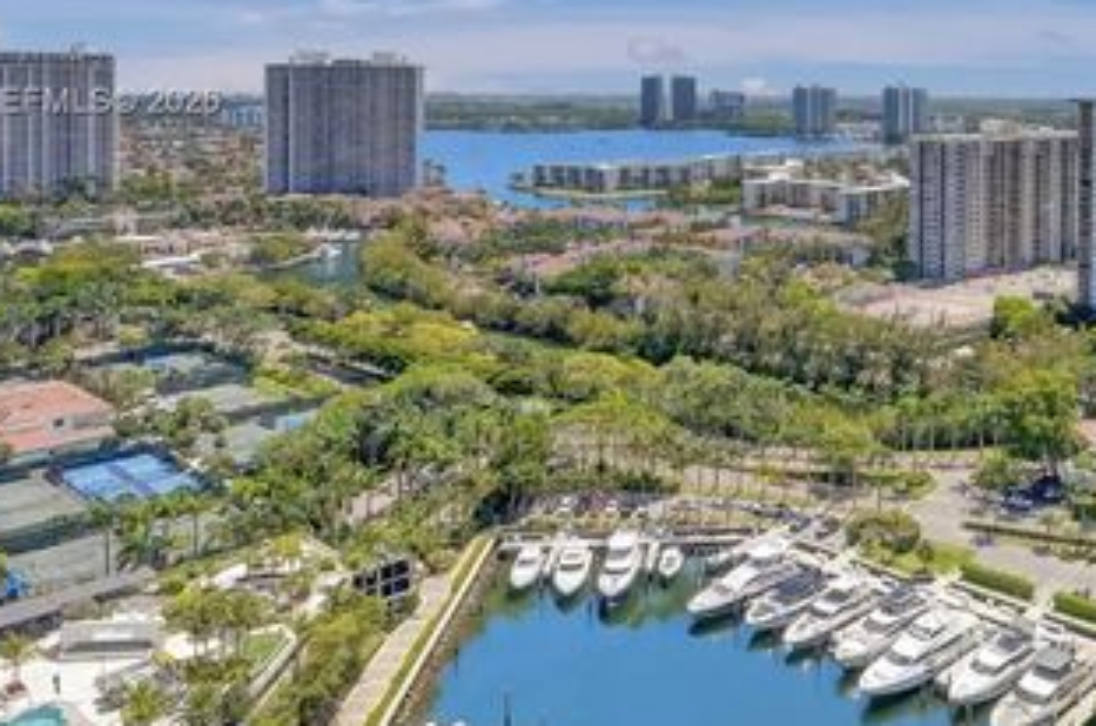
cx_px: 909
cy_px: 104
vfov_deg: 35.9
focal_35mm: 35
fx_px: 1063
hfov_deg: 50.5
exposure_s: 1/640
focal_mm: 17
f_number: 16
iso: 1600
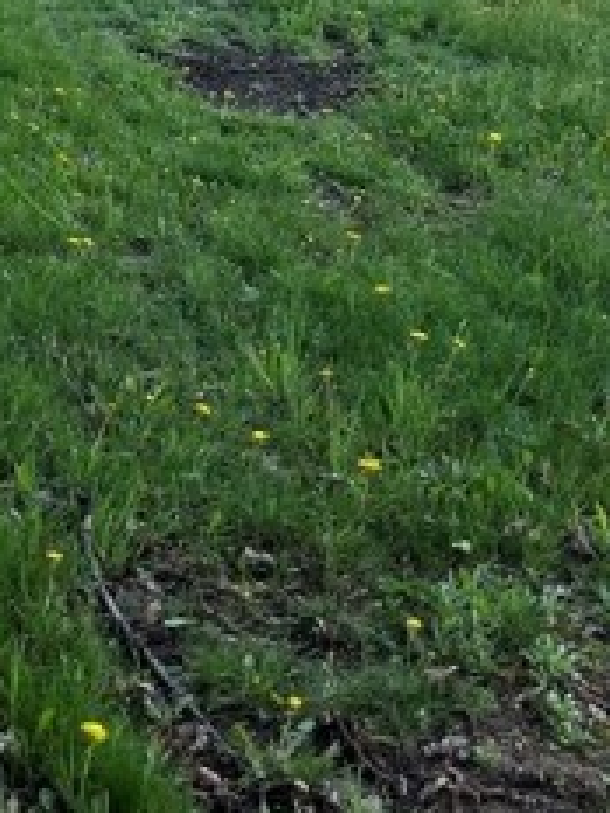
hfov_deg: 16.6
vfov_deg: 21.1
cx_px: -60
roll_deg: +1.8
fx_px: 2021
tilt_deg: -3.4
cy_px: -168
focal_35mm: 86
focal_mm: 5.1
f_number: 1.6
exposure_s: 1/1404
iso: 50
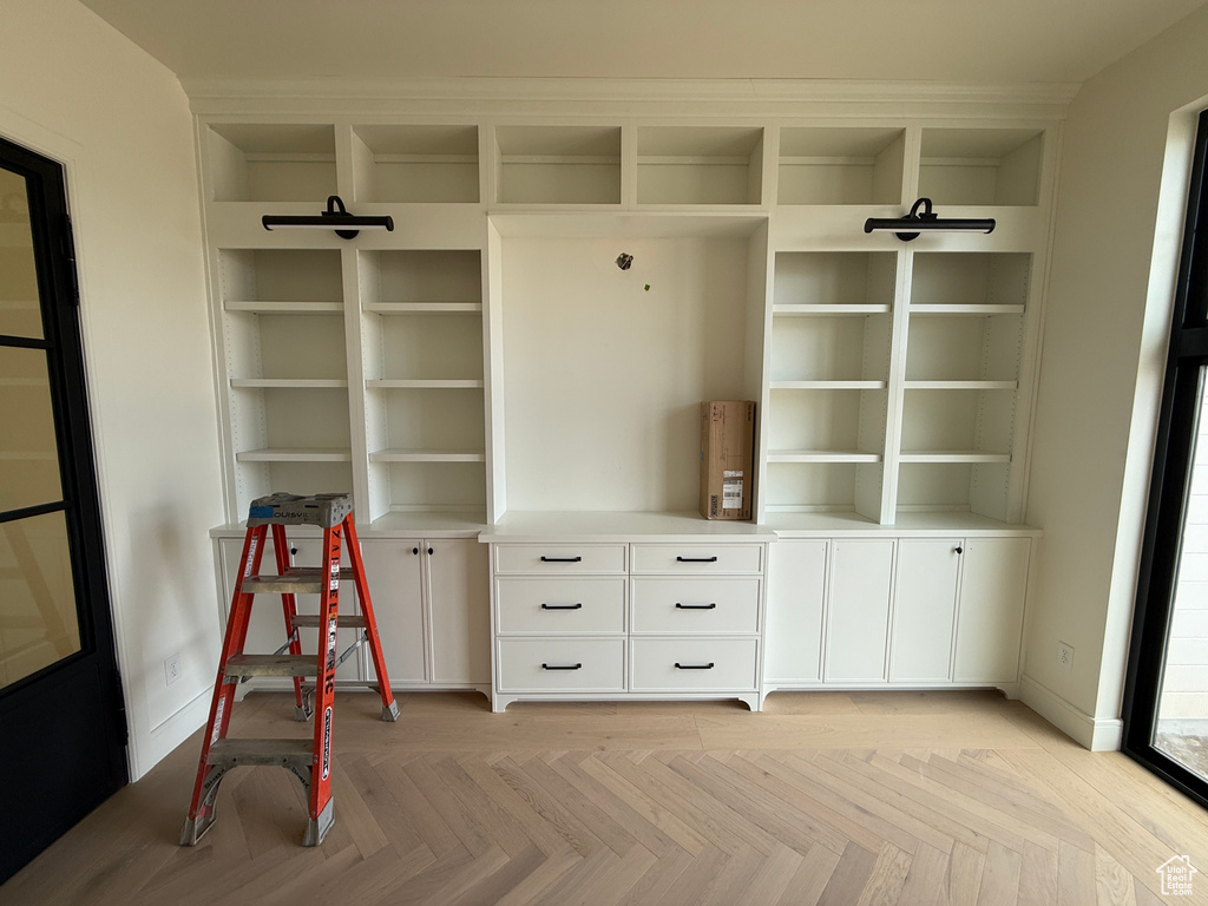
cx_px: 604
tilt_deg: -6.7
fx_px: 489
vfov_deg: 85.7
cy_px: 453
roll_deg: -0.4
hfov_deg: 102.1
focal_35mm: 14
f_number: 2.2
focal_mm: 2.22
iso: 64
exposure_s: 1/99
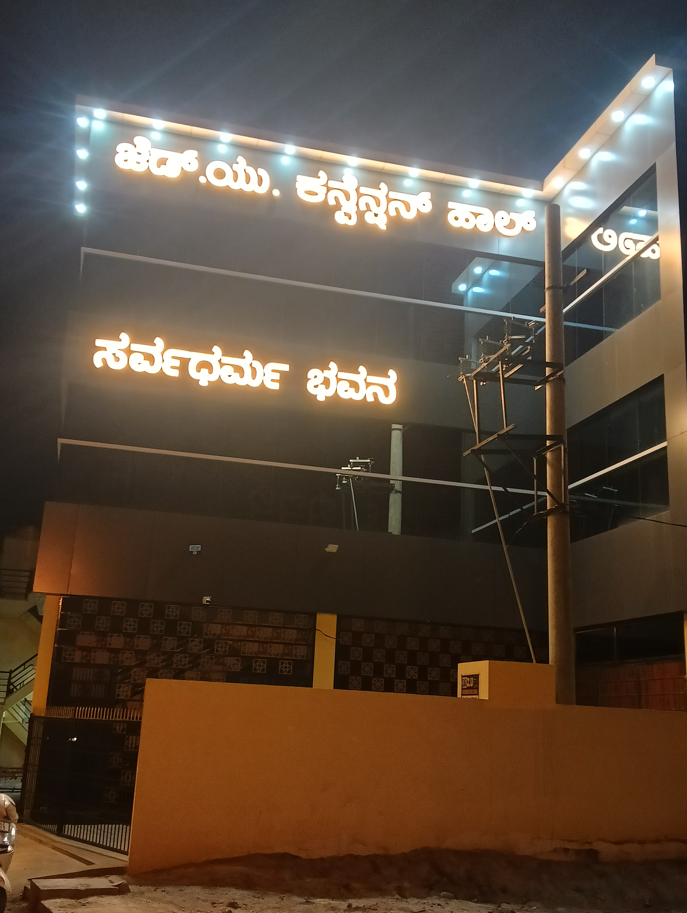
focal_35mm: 37
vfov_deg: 50.1
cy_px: 456
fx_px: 977
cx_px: 344
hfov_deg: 38.8
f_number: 1.8
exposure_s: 1/20
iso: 800
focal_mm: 4.05
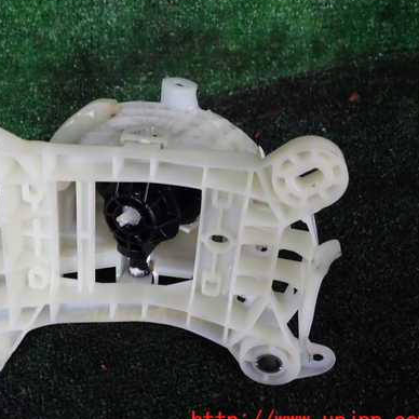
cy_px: 192
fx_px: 561
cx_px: 111
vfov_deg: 40.9
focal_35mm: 41
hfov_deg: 39.9
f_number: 2.3
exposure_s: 1/60
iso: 125
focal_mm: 5.4
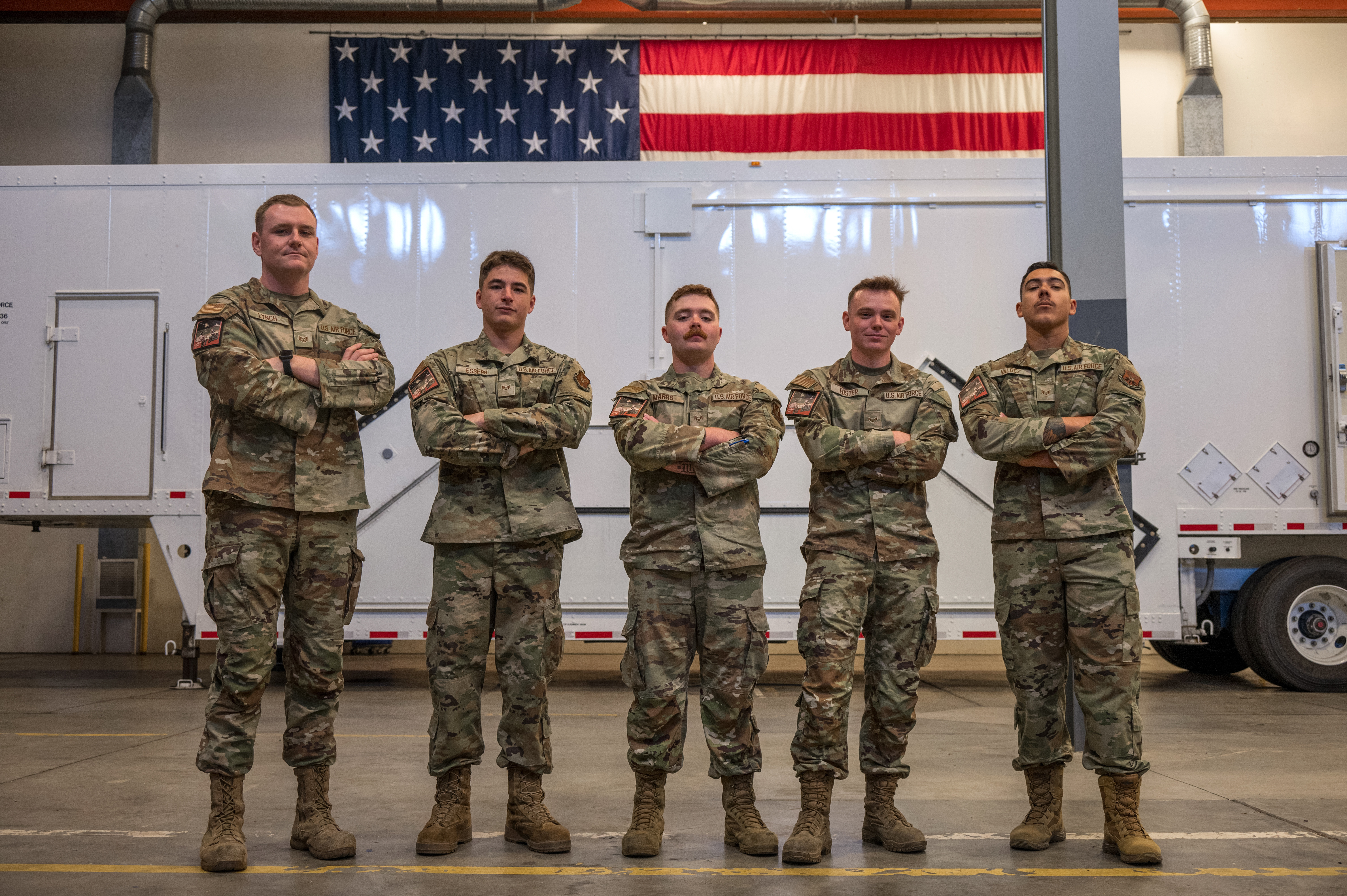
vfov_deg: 35.0
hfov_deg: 50.7
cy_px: 448
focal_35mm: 38
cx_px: 674
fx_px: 1421
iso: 1250
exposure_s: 1/60
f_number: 5
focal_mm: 38
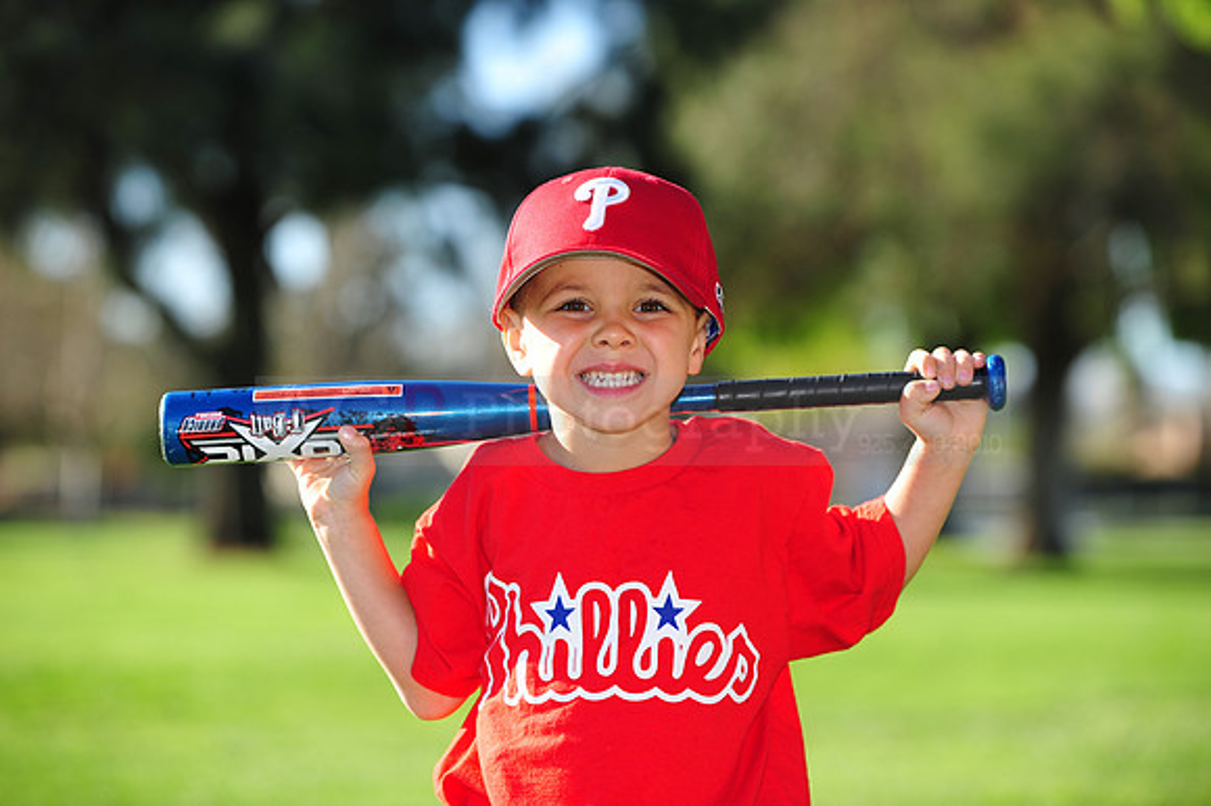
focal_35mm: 130
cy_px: 403
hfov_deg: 15.8
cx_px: 606
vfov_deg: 10.5
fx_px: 4370
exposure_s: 1/640
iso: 200
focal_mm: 130
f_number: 4.5
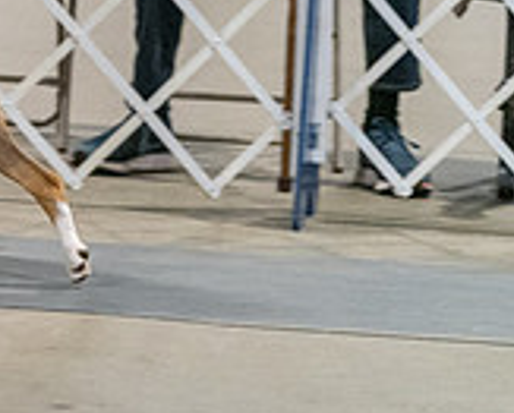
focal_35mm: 493
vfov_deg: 3.1
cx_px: -378
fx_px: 7513
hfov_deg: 3.9
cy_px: -147
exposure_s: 1/250
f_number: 3.5
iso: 6400
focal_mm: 148
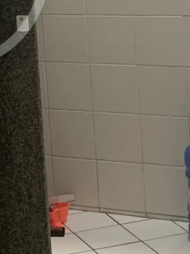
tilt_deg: -5.3
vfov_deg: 13.8
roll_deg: +4.3
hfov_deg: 10.4
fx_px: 1024
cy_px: -30
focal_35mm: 140
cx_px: -51
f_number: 1.8
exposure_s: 1/60
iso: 320
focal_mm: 4.25
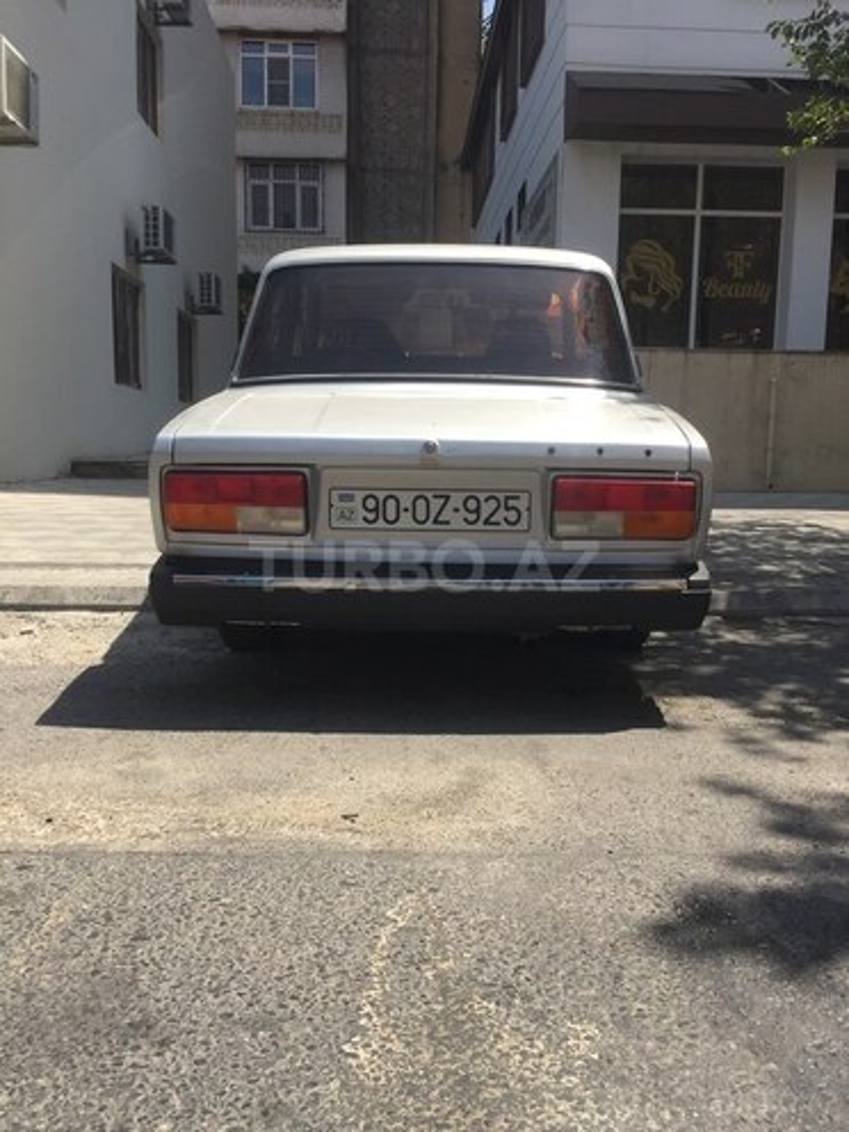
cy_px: 566
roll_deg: -1.2
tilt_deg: -7.2
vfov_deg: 61.7
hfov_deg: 48.2
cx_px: 424
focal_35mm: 29
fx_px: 948
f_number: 2.2
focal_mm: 4.15
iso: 32
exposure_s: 1/1412
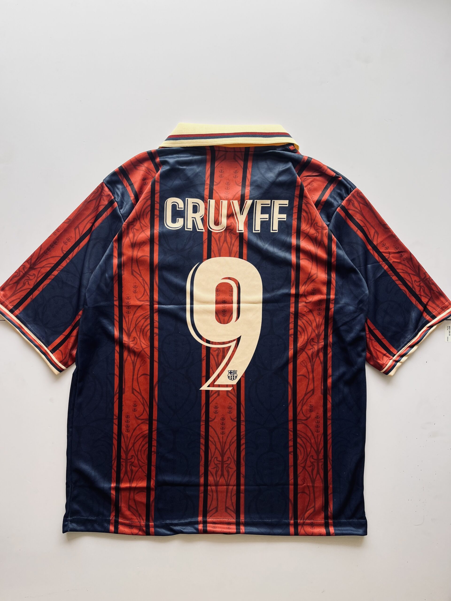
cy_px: 300
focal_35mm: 26
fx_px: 452
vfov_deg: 67.3
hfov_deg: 53.1
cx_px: 226
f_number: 1.6
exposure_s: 1/214
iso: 40
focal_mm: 5.1
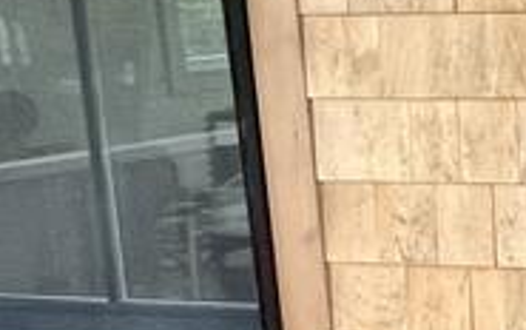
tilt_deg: -8.9
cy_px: 174
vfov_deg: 12.3
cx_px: 1180
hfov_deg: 14.5
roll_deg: +1.3
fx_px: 1535
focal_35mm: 107
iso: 125
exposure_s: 1/99
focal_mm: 1.57
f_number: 1.8
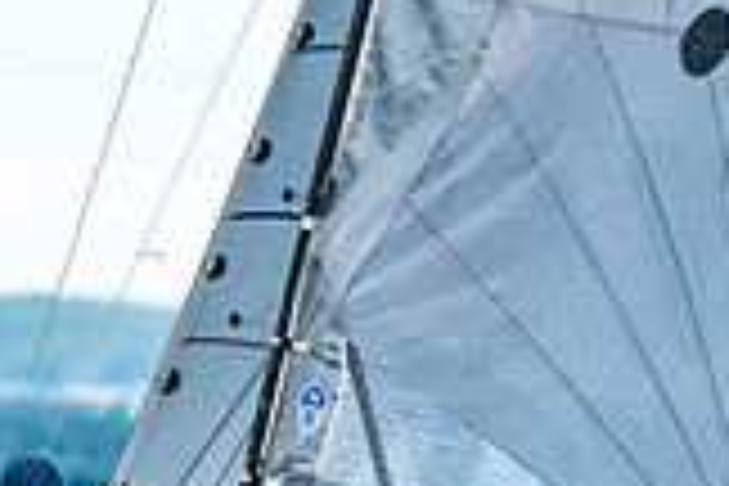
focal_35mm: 1616
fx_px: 32721
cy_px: 704
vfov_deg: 0.9
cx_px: -108
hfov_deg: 1.3
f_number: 5
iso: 500
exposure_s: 1/4000
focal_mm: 300
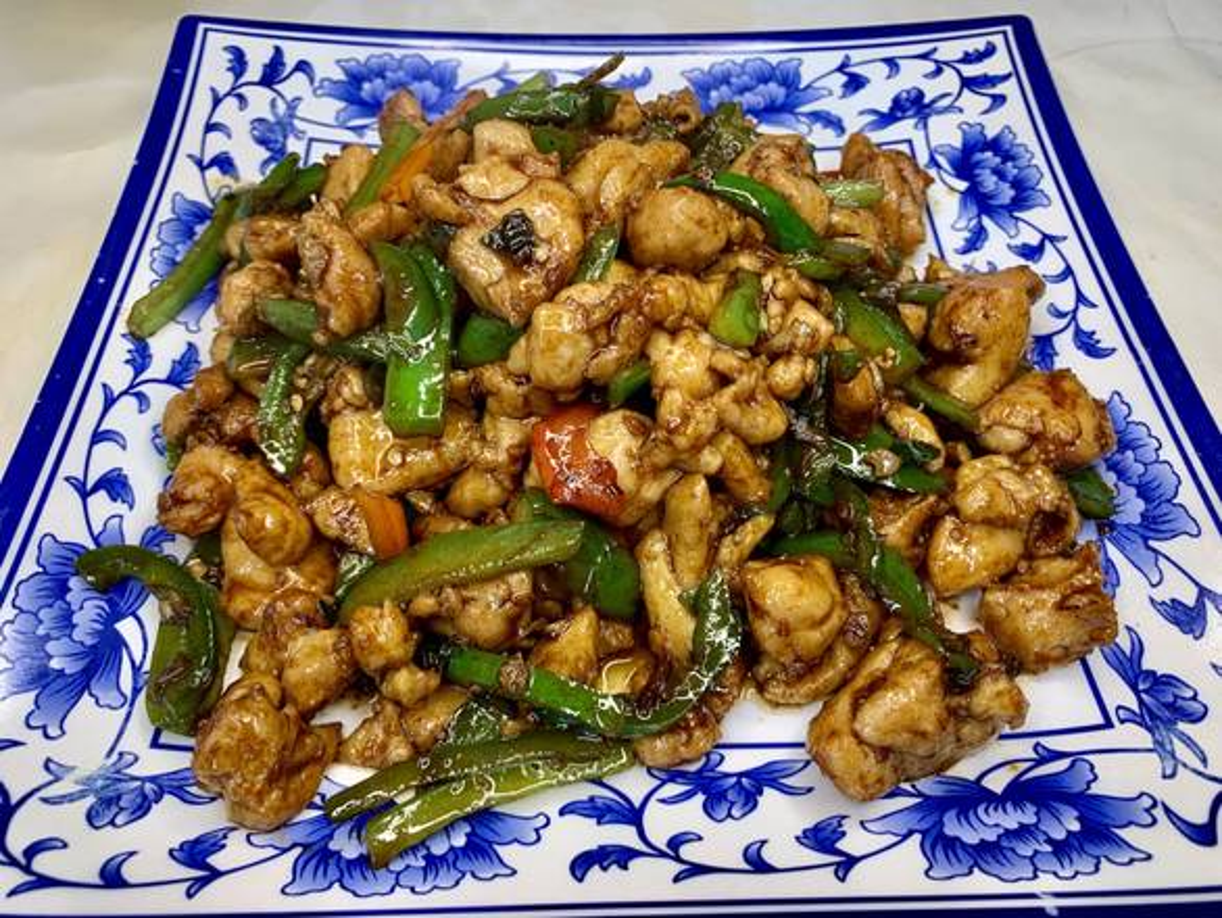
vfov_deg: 53.1
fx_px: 918
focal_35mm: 26
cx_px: 611
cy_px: 459
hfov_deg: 67.3
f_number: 1.8
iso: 50
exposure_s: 1/60
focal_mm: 4.25
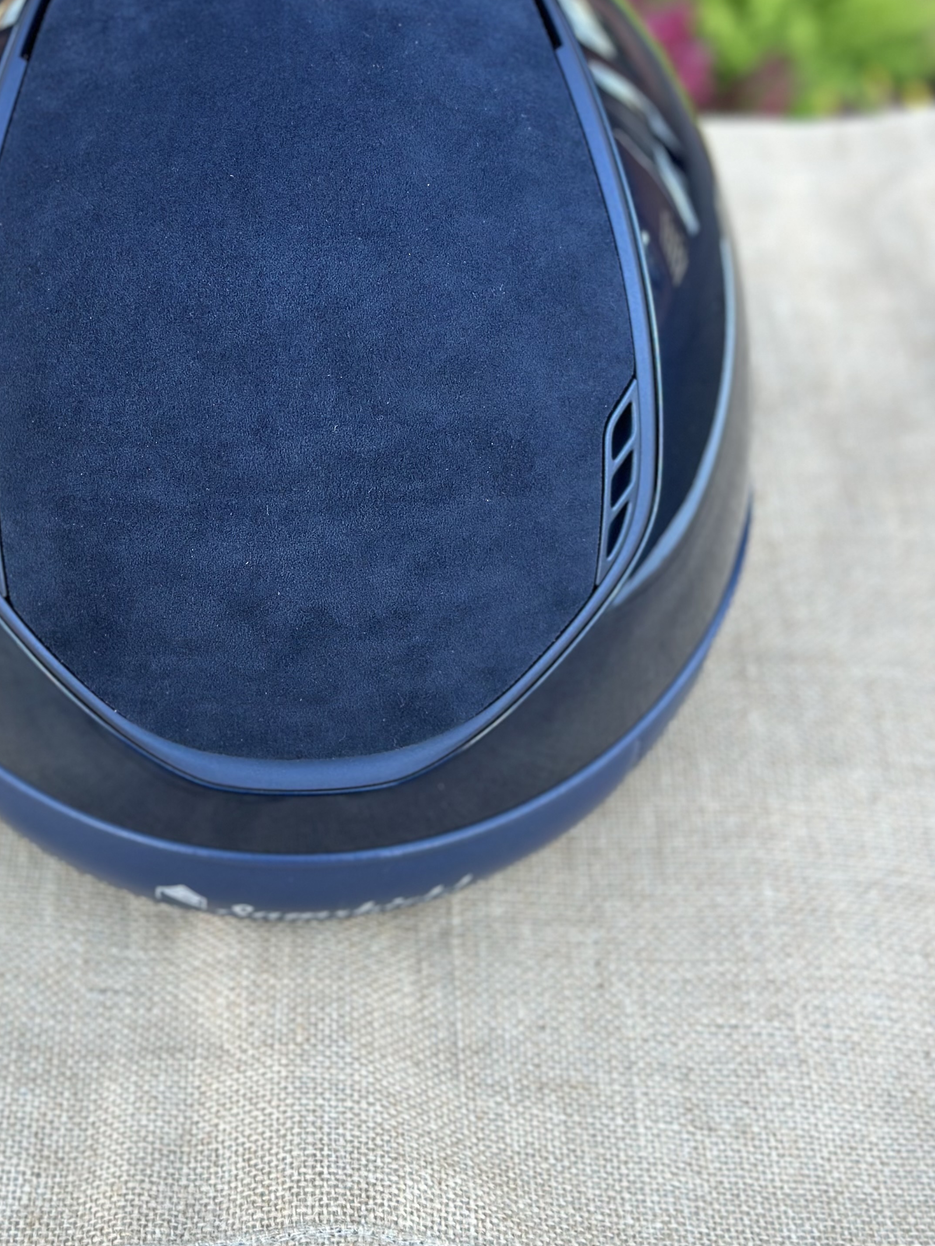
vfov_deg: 28.3
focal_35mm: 68
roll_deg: -0.4
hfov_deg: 21.5
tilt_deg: -40.4
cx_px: 275
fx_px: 2449
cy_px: 400
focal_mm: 6.86
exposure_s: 1/121
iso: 80
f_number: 1.78
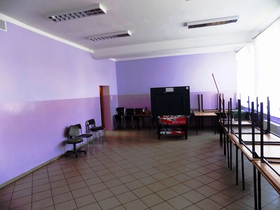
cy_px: 105
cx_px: 140
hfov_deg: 73.9
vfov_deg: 58.9
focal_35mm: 23
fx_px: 186
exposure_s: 1/30
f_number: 3.1
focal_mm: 4
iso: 200
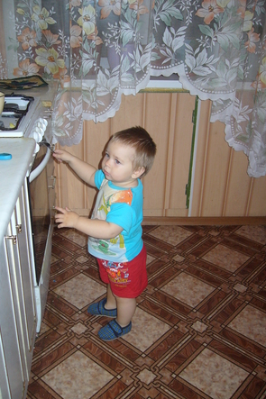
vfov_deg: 51.9
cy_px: 200
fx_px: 410
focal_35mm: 37
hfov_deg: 35.9
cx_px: 115
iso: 100
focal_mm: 5.8
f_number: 2.8
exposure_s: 1/60
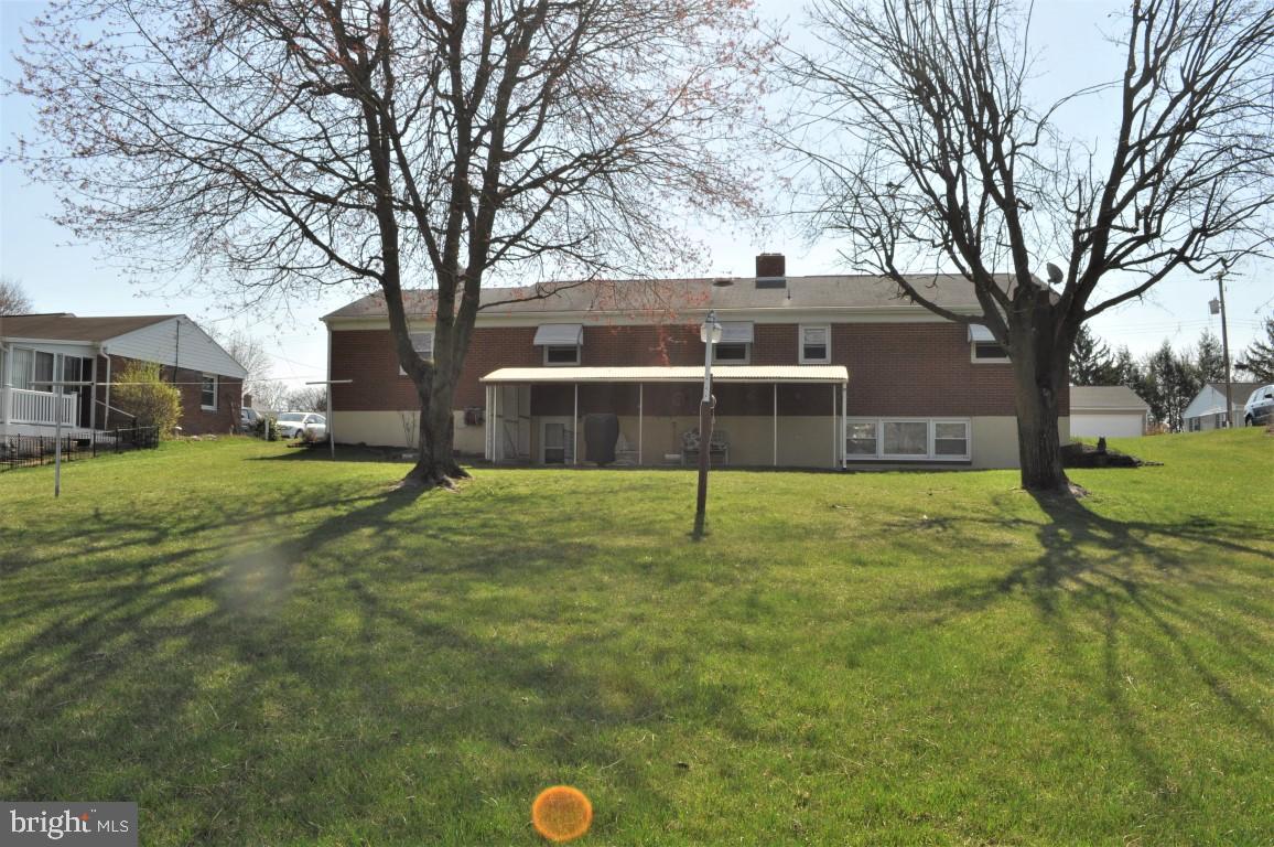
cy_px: 424
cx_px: 637
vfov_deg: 47.8
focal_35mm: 27
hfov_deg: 67.4
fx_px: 954
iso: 200
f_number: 14
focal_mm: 18
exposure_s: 1/200
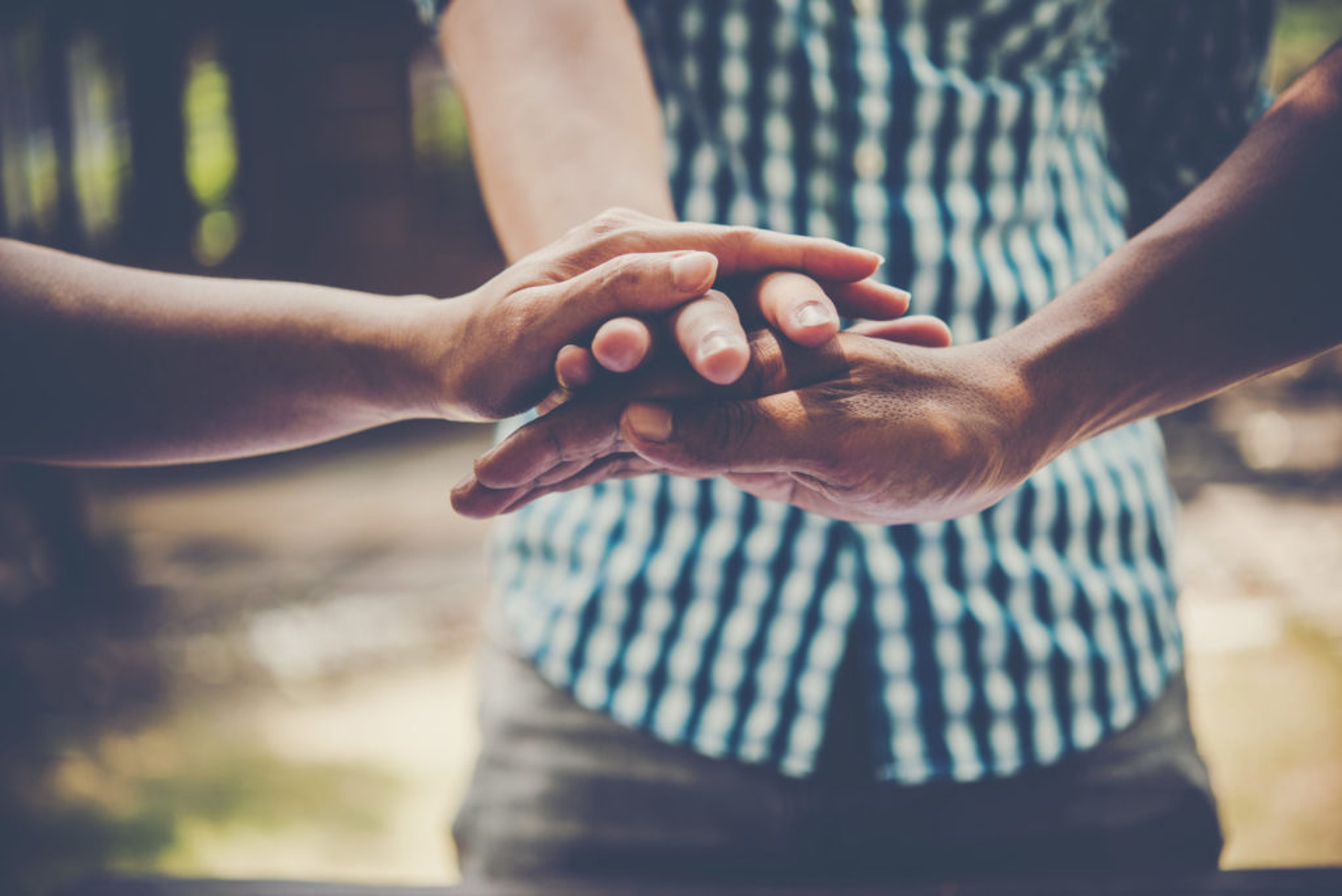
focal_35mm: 60
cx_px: 671
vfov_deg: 22.7
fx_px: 2238
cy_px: 448
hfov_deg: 33.4
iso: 100
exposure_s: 1/400
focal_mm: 60
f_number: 3.2
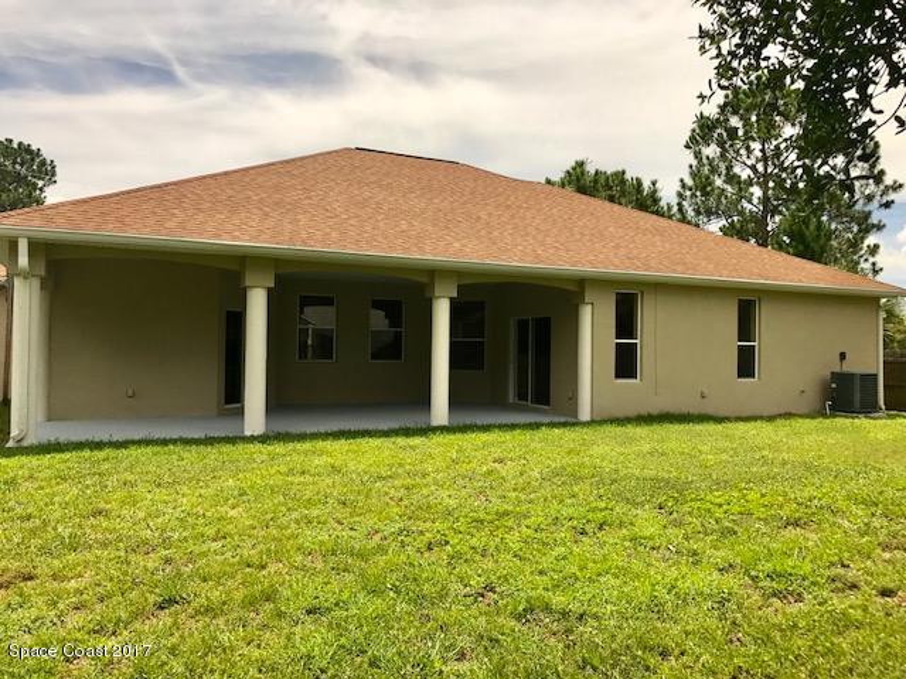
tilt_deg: +1.6
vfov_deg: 49.7
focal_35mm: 28
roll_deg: -1.8
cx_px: 453
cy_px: 340
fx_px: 733
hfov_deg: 63.4
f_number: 1.8
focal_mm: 3.99
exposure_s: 1/3195
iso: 20
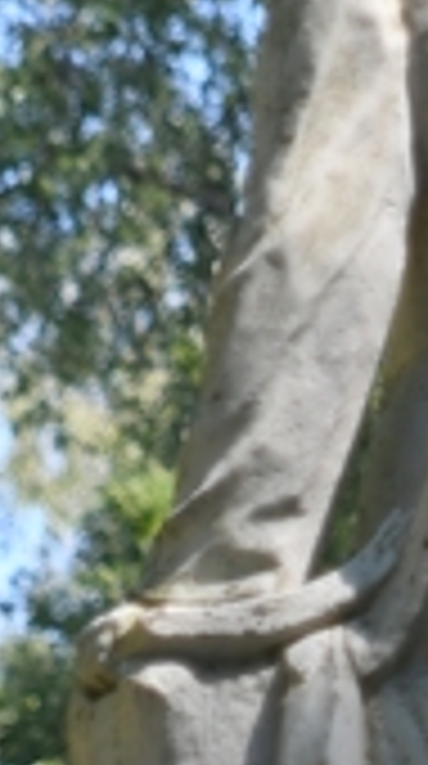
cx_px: 268
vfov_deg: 3.3
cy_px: 1156
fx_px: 13139
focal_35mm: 648
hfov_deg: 1.9
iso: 100
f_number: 2.8
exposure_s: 1/640
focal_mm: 70
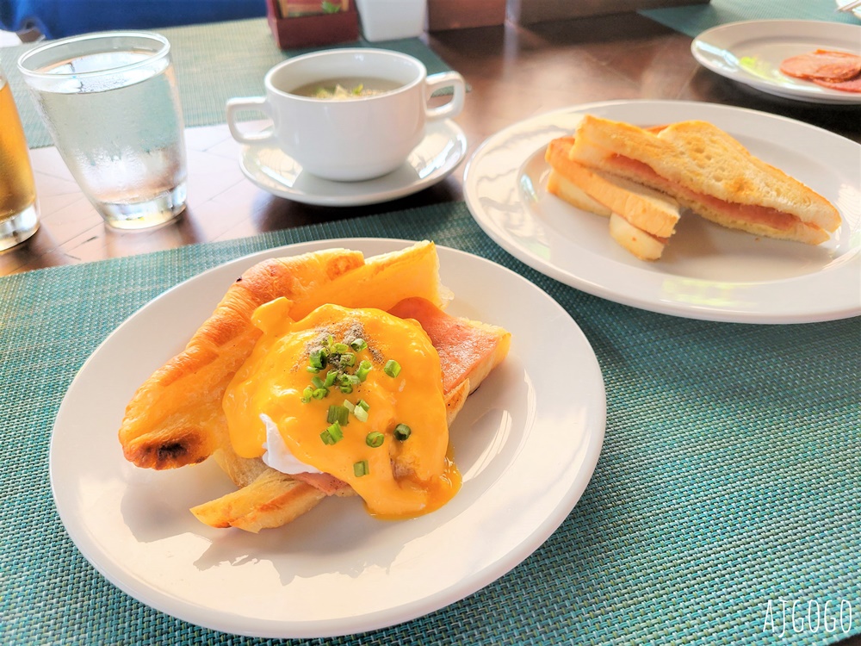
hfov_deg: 67.3
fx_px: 647
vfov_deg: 53.1
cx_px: 430
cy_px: 323
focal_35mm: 26
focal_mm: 5.4
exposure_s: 1/120
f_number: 1.8
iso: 200
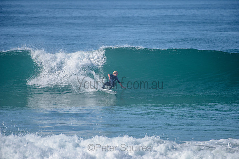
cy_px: 80
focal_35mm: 500
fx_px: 3320
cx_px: 120
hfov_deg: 4.1
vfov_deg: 2.8
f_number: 5.6
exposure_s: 1/2500
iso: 220
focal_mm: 500
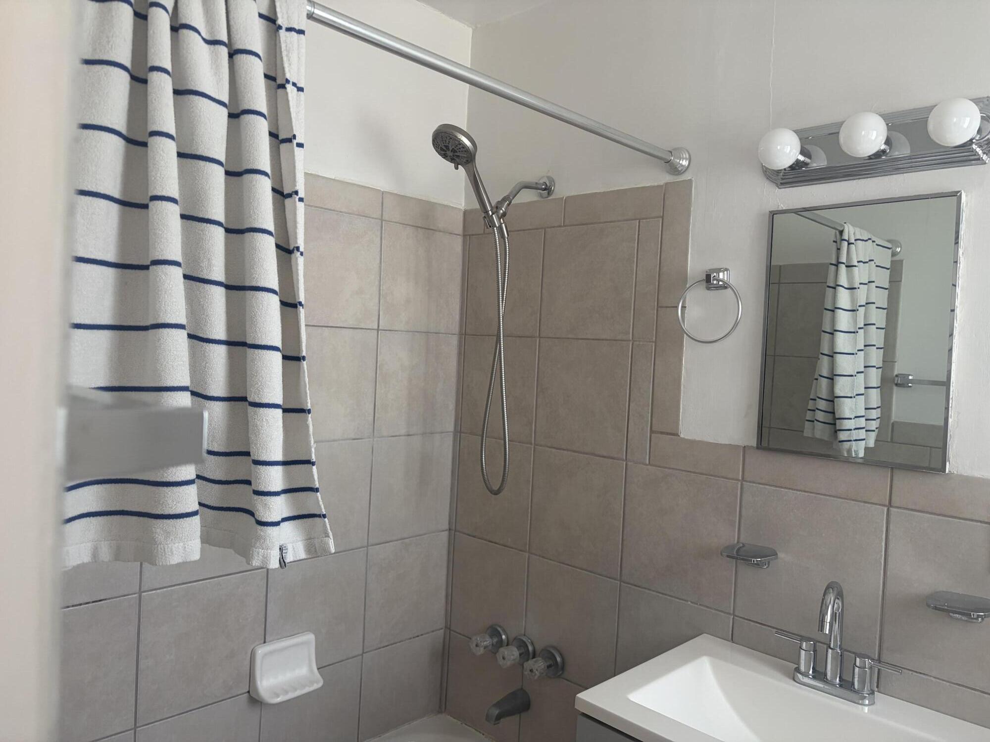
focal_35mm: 26
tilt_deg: -2.5
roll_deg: -3.5
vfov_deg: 53.1
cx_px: 495
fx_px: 744
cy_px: 371
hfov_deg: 67.3
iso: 100
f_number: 1.6
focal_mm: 5.96
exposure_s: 1/60
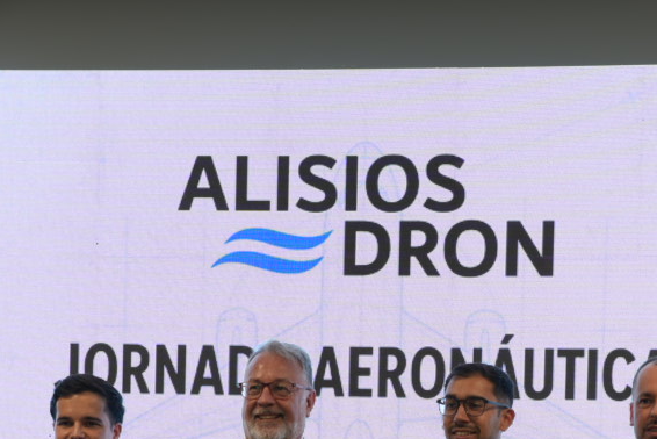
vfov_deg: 9.8
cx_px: 434
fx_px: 2501
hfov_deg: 14.9
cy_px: 598
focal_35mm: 137
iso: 100
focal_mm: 48
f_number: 3.5
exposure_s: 1/20
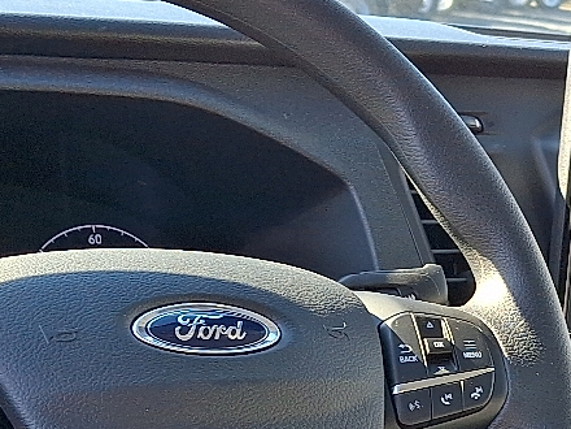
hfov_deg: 21.0
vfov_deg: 15.9
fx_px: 1501
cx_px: 523
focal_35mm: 91
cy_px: 450
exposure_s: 1/100
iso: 25
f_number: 1.8
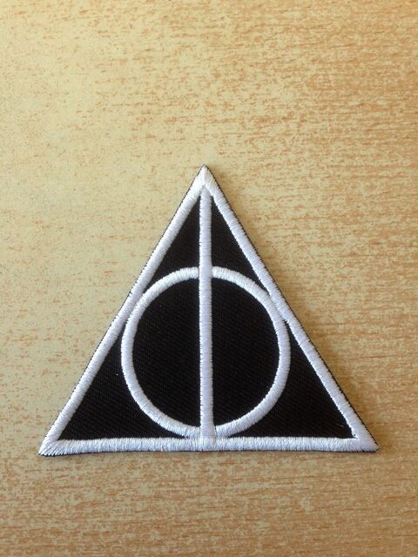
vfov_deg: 55.4
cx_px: 209
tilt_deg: -82.2
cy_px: 278
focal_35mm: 33
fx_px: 531
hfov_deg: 42.9
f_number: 2.4
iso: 50
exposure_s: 1/60
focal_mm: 4.12
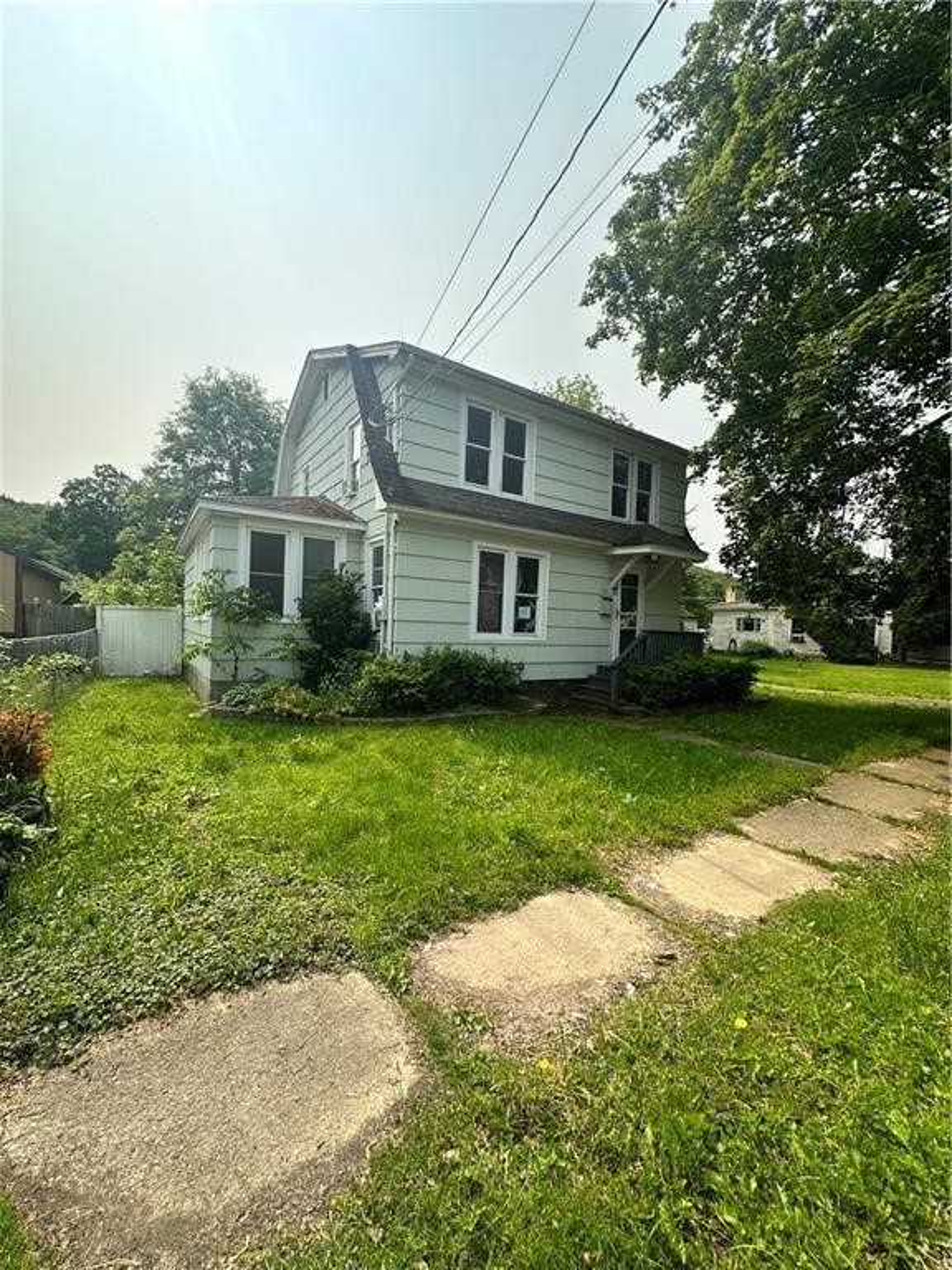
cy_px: 635
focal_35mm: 14
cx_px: 476
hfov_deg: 85.7
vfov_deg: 102.1
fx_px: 513
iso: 40
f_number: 2.2
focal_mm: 2.22
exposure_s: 1/888
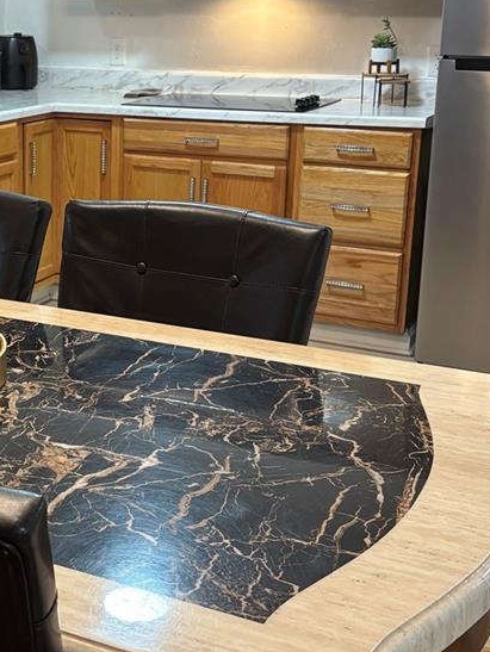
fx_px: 1075
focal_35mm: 57
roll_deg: -0.1
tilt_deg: -13.7
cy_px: 272
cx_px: 80
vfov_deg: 33.7
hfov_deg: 25.1
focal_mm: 5.96
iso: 200
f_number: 1.6
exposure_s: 1/60
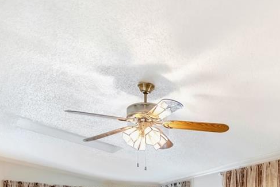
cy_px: 243
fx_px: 358
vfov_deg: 25.3
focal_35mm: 46
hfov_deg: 42.5
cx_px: 172
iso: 2500
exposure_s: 1/1000
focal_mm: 14
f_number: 4
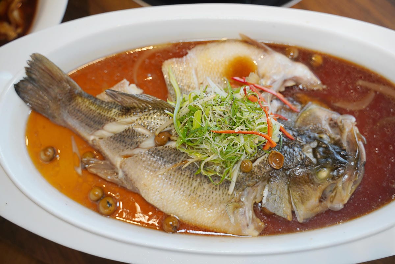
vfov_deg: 36.9
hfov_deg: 53.1
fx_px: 395
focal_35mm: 36
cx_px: 198
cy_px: 132
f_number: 4
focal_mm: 36
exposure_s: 1/60
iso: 160
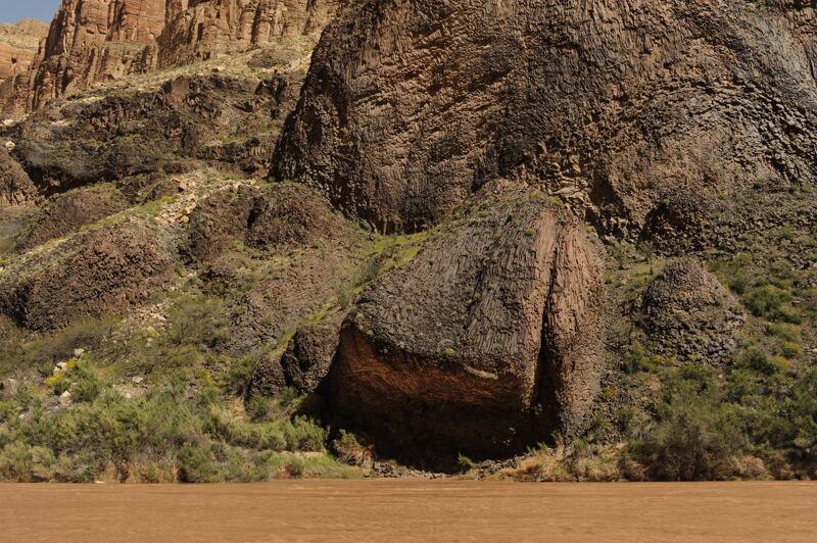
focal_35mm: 35
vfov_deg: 37.8
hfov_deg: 54.5
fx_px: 794
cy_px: 272
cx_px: 408
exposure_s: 1/400
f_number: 8
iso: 200
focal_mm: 35
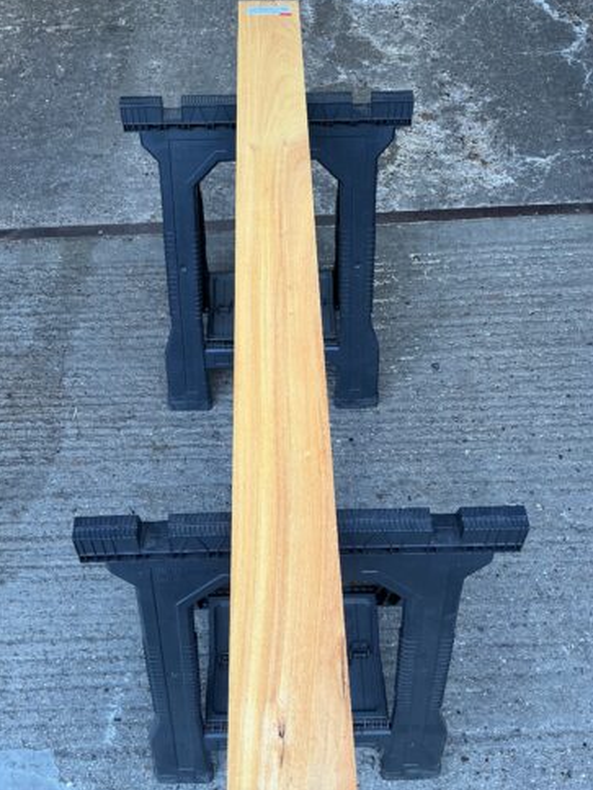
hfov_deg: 44.2
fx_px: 730
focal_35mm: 32
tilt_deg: -56.6
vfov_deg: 56.8
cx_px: 268
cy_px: 415
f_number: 1.8
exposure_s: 1/100
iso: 32
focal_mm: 3
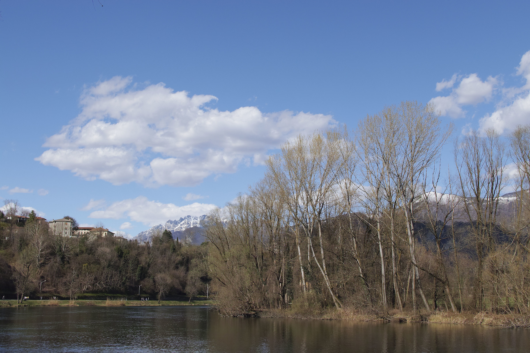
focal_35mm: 45
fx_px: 662
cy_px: 176
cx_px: 265
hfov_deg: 43.6
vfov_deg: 29.9
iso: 100
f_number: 10
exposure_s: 1/250
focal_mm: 30
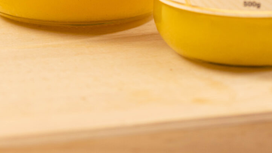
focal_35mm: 186
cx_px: 189
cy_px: -267
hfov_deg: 11.6
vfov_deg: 6.1
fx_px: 1342
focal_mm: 50
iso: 320
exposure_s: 1/160
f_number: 3.2
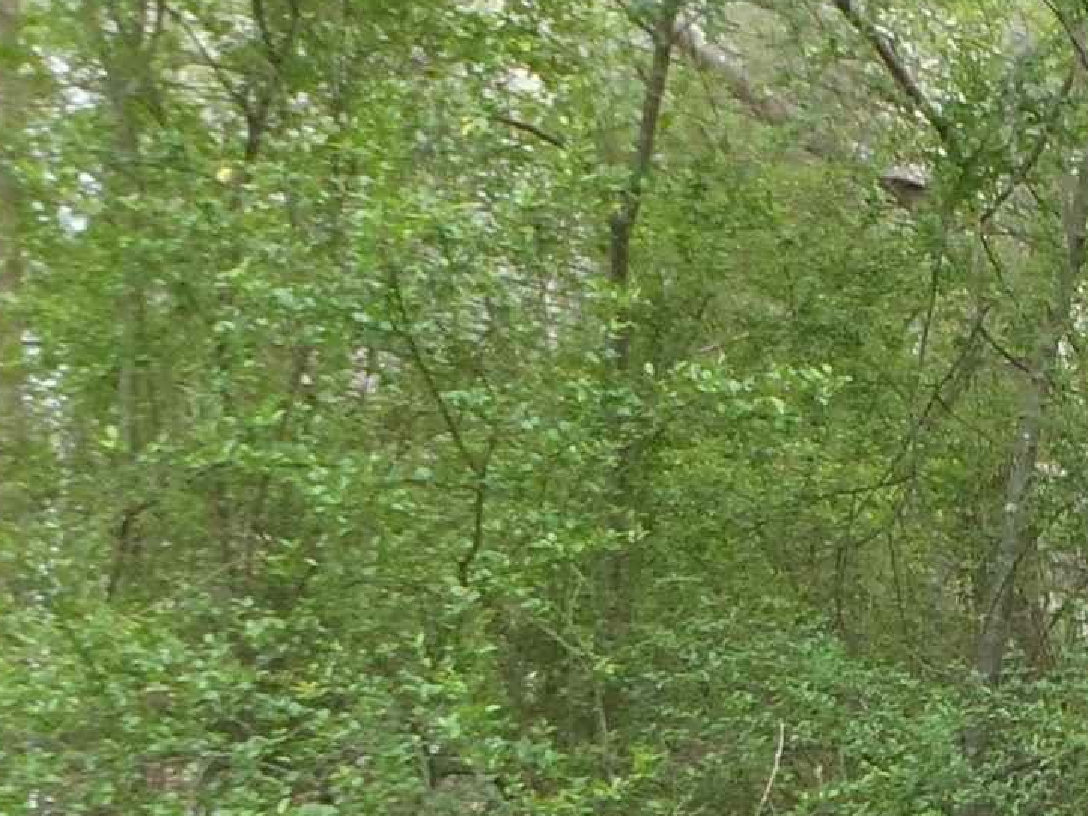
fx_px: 3740
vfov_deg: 12.4
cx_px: 1448
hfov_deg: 15.7
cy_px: 658
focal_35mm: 119
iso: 100
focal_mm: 5
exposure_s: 1/60
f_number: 3.9
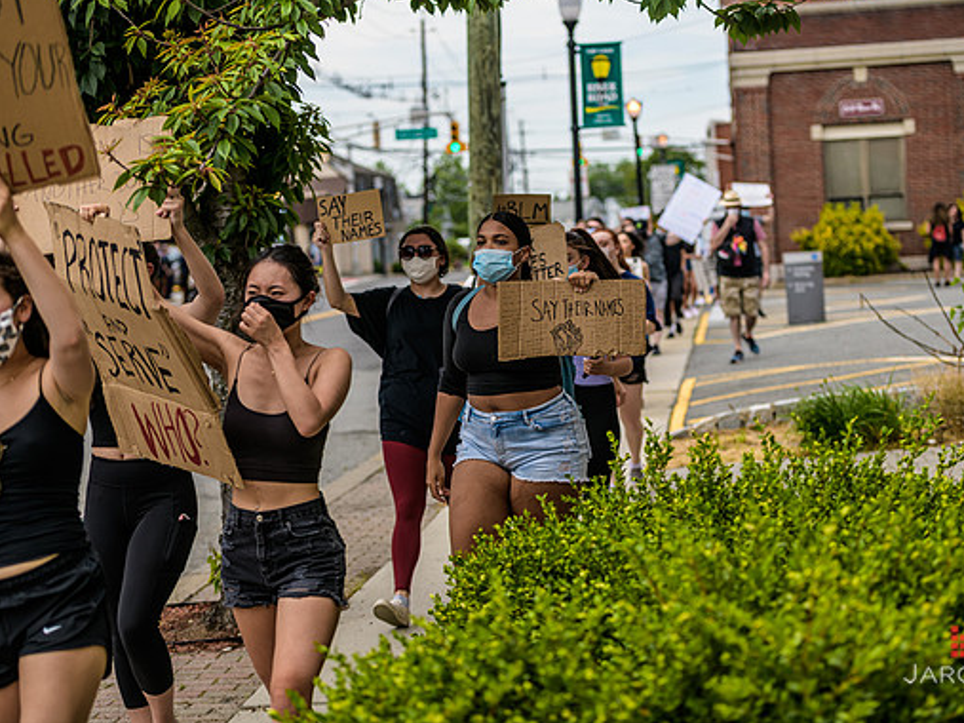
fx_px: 2144
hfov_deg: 25.3
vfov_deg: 19.1
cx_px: 534
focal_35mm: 77
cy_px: 357
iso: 200
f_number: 3.2
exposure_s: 1/2000
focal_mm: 70
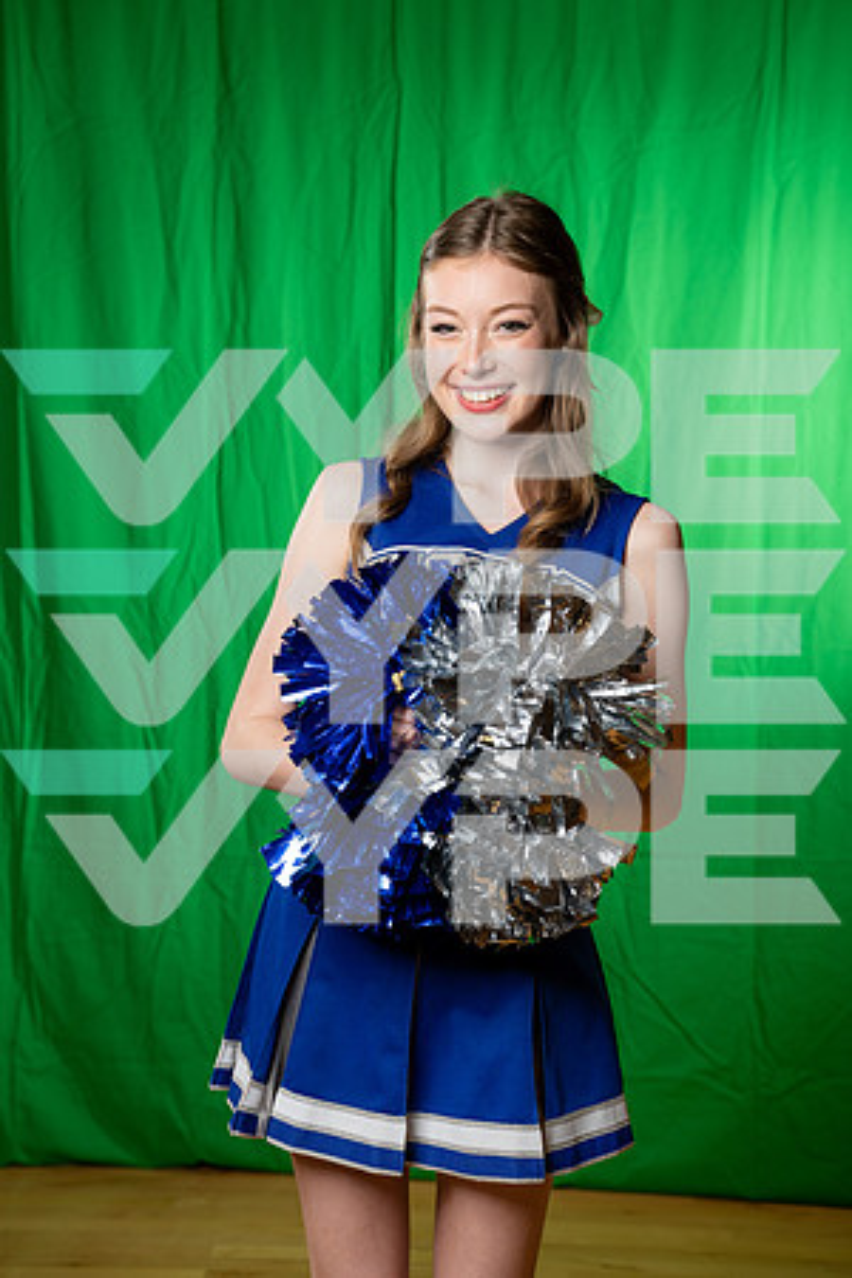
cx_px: 426
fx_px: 2201
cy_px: 639
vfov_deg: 32.4
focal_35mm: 62
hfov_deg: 21.9
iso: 160
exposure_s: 1/250
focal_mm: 62
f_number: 5
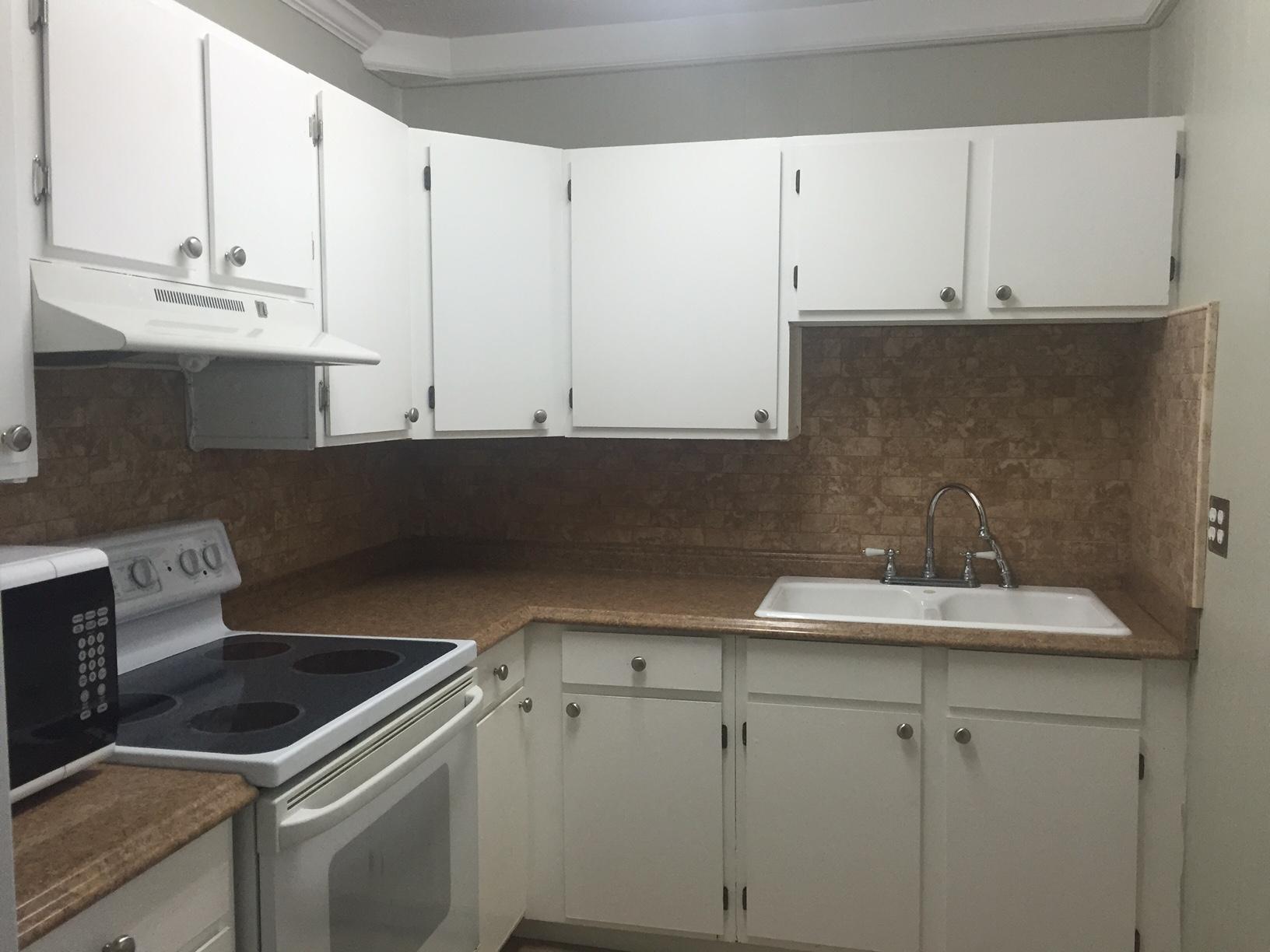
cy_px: 476
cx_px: 635
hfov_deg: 61.7
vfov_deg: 48.2
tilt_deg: -4.8
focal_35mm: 29
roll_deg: -0.9
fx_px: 1064
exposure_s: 1/30
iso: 50
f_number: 2.2
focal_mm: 4.15
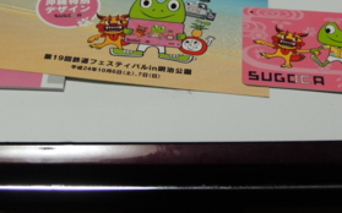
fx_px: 680
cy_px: 11
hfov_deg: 28.2
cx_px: 136
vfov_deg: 17.5
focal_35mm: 73
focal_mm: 7.1
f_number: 3.3
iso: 400
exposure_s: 1/20
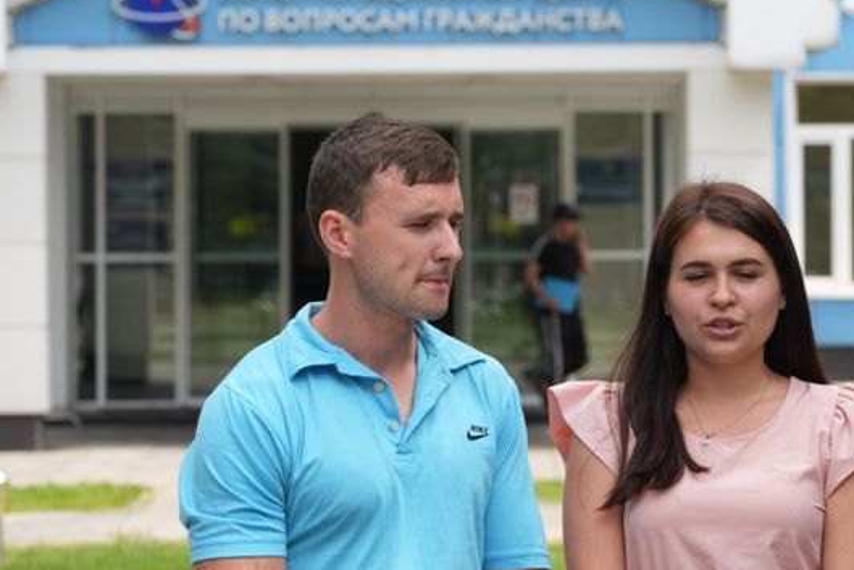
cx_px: 496
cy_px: 210
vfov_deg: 7.7
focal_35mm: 178
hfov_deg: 11.5
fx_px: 4223
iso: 500
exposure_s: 1/500
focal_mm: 135
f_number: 8
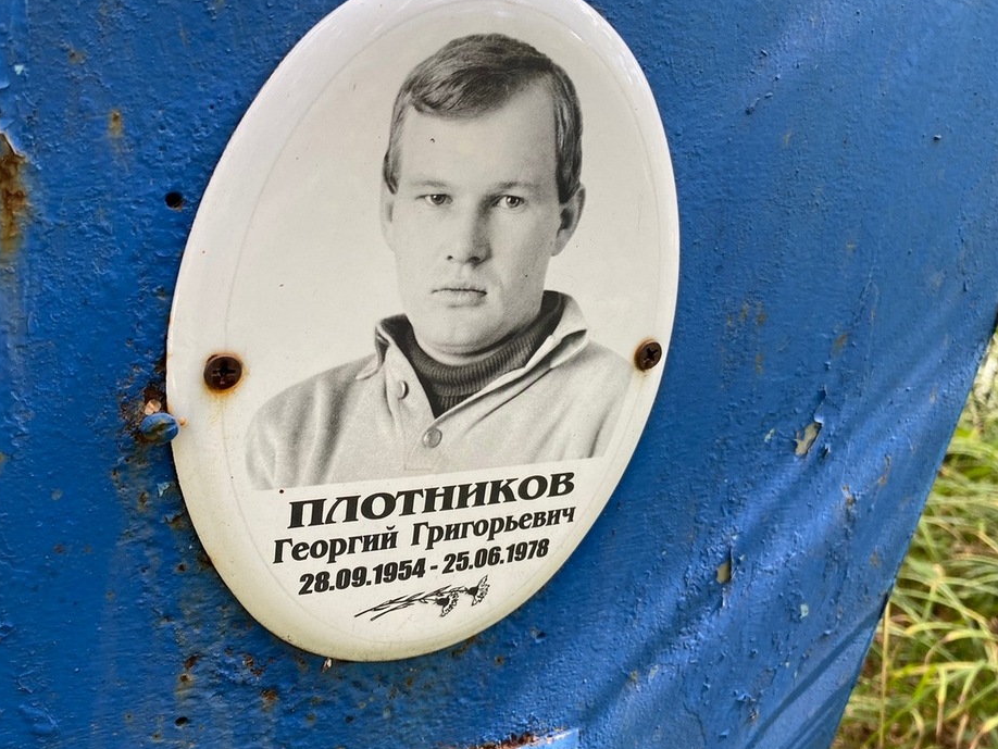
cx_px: 460
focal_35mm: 29
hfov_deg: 61.6
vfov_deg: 48.2
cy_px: 352
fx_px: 836
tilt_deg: -20.2
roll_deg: -4.4
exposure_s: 1/121
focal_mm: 4.25
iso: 64
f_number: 1.8
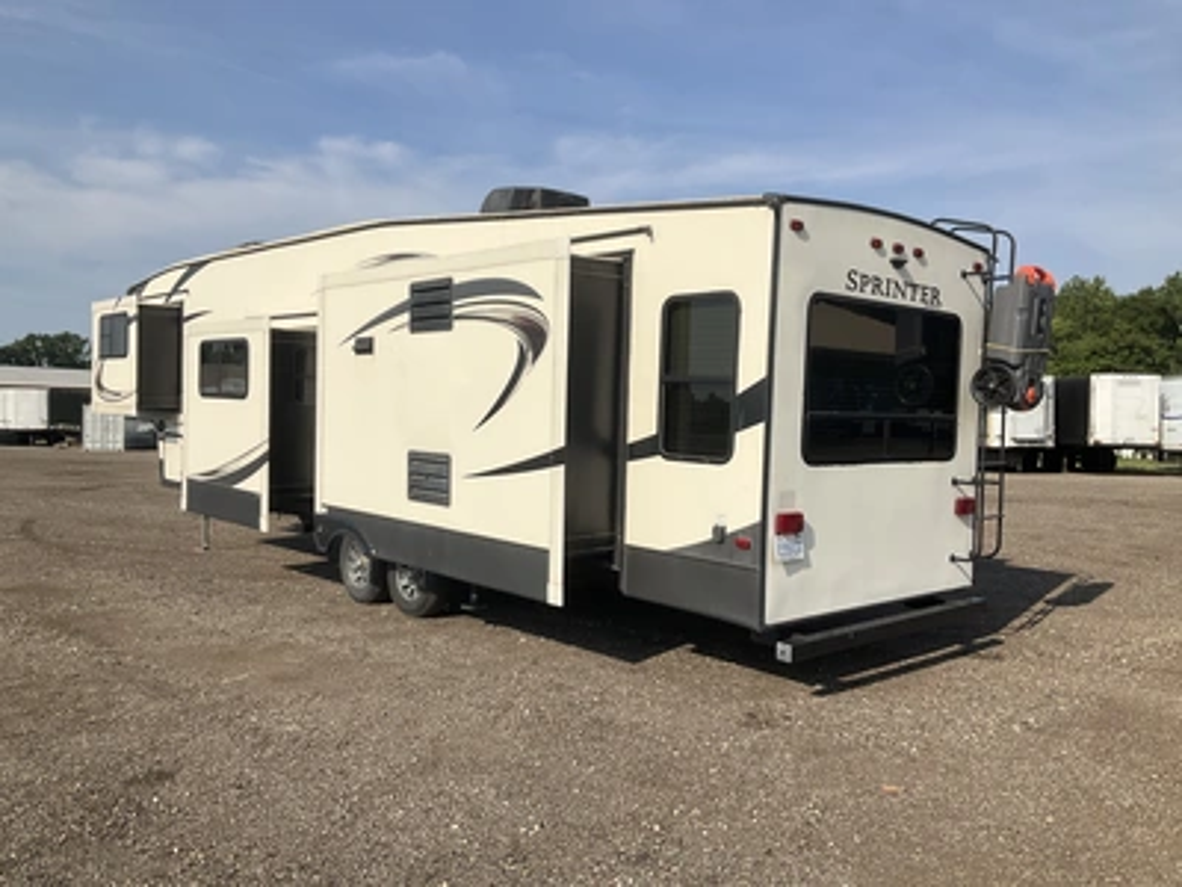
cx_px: 591
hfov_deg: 61.7
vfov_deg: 48.2
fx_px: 990
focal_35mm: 29
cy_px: 444
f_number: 1.8
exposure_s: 1/3322
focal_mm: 3
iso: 25
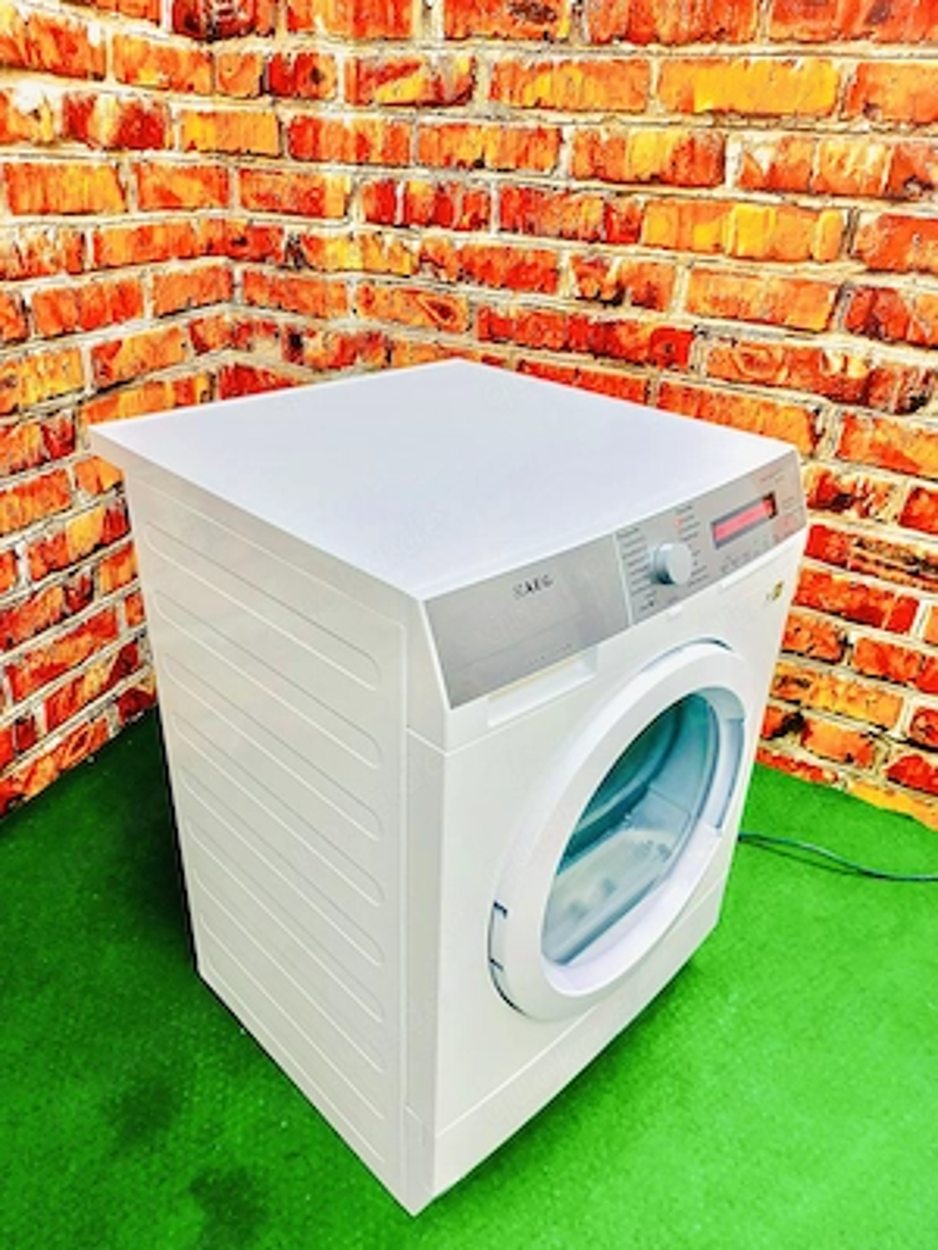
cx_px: 469
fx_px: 867
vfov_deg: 71.6
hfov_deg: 56.8
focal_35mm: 24
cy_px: 625
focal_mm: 5.23
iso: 160
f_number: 1.8
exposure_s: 1/50
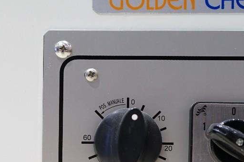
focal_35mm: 110
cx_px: 18
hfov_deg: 18.3
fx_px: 745
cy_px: 207
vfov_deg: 12.1
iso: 200
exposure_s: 1/50
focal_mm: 35
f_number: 2.5
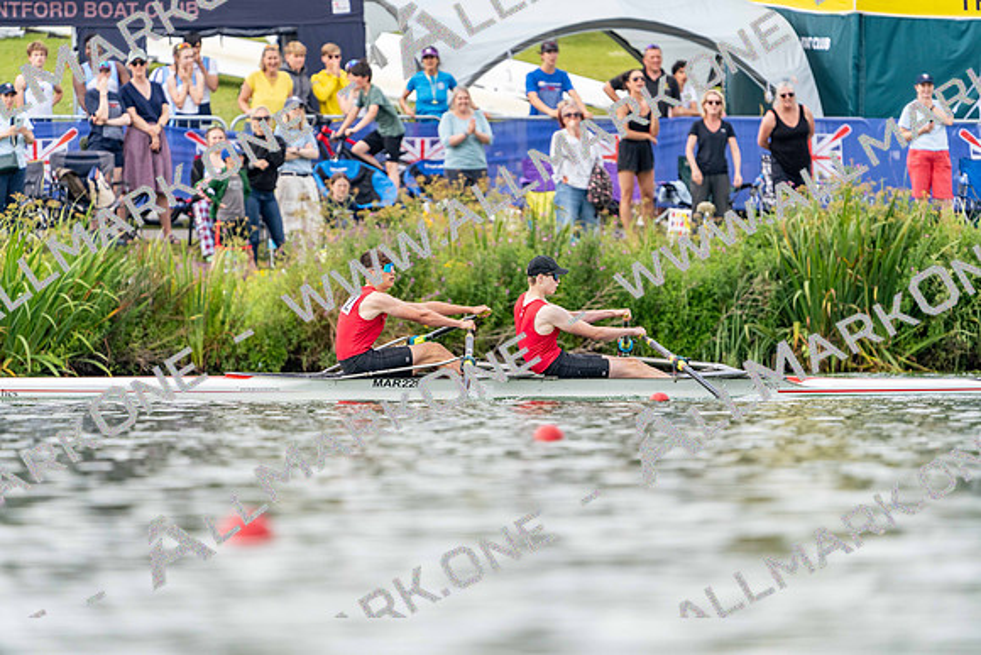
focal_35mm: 559
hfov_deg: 3.7
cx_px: 490
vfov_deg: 2.5
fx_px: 15236
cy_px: 328
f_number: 6.3
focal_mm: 559
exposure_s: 1/1600
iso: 800
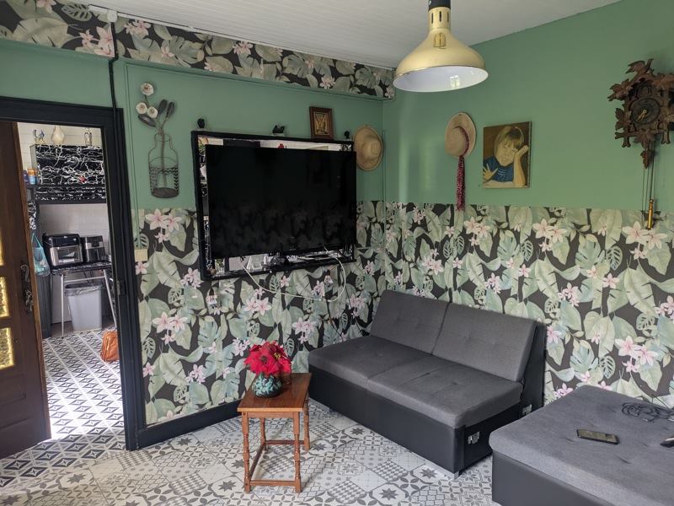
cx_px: 337
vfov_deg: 54.9
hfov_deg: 69.4
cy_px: 253
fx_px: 487
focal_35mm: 25
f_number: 1.89
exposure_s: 1/25
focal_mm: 5.43
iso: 78
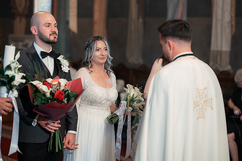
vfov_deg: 15.1
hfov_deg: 22.5
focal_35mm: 90
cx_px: 115
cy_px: 75
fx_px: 607
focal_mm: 85
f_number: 2.2
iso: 1600
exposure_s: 1/200
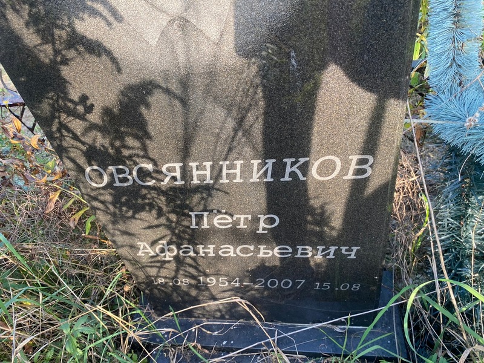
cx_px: 242
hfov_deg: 67.3
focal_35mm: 26
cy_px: 182
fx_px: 364
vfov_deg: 53.1
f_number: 1.8
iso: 64
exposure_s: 1/121
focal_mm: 4.25
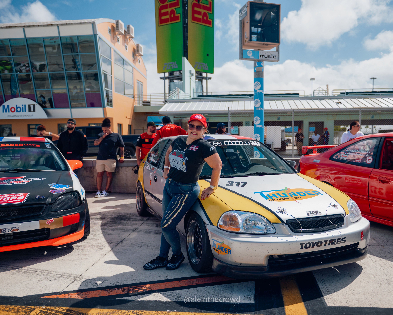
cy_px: 156
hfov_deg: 57.1
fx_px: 361
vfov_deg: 47.1
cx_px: 212
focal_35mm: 31
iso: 100
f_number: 2.8
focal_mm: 27
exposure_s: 1/1600
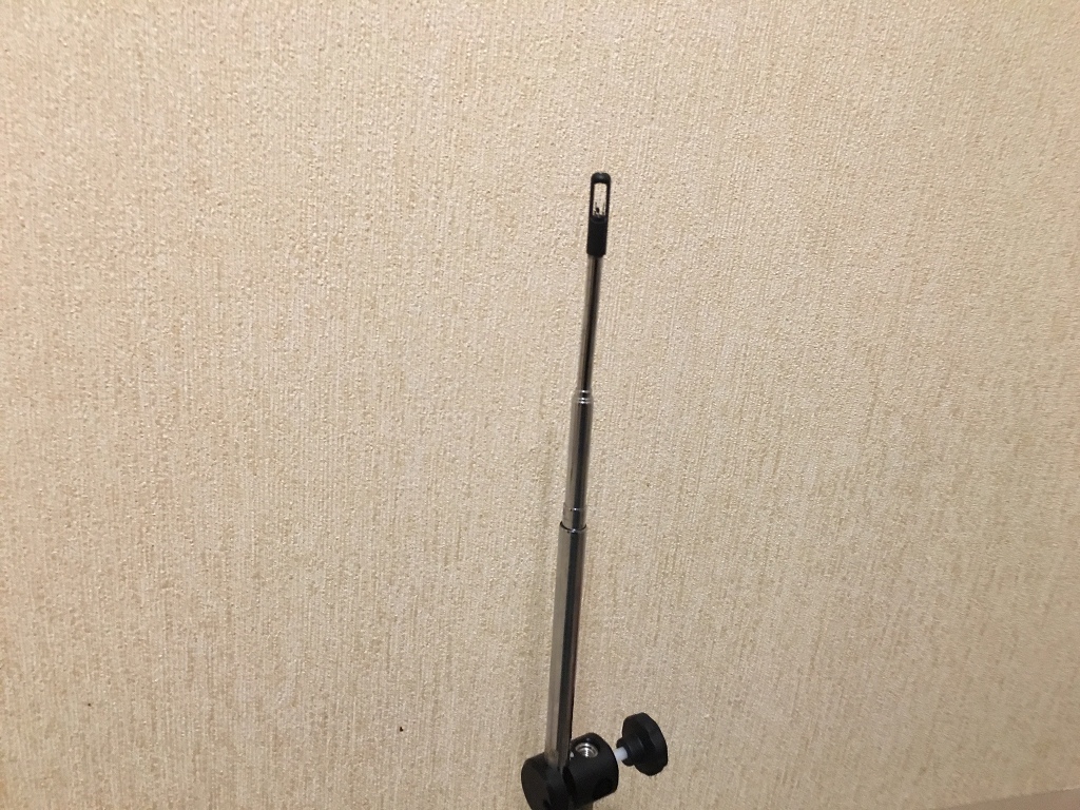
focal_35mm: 29
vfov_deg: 48.2
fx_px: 905
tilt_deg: -23.0
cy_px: 405
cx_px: 540
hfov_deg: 61.7
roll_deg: -5.7
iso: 100
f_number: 2.2
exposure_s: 1/8
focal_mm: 4.15
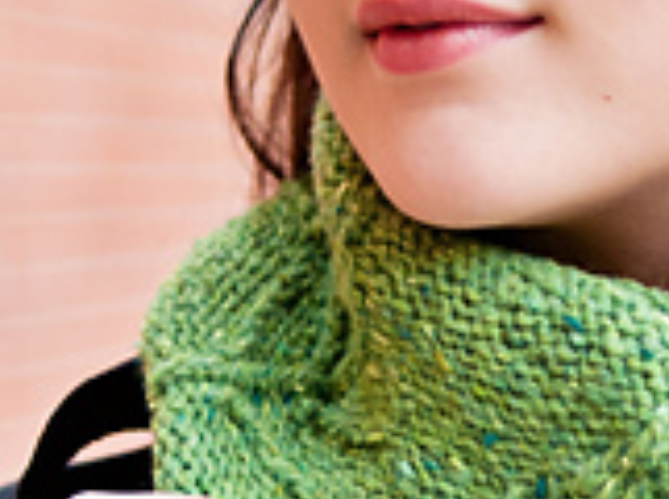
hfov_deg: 9.8
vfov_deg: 7.4
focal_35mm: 201
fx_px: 3874
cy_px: 345
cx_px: 513
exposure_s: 1/1250
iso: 320
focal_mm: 35
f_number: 2
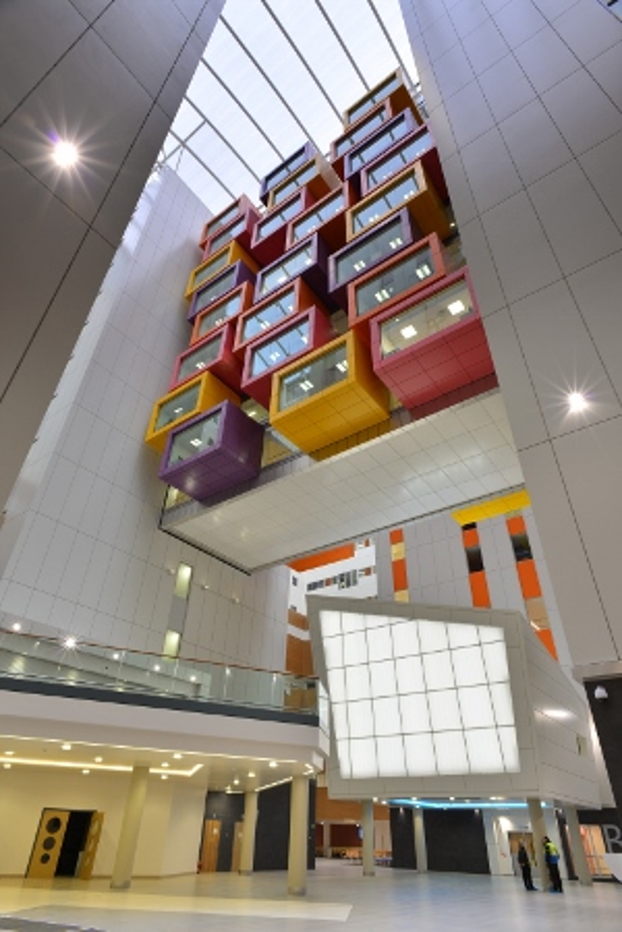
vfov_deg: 84.0
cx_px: 311
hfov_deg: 61.9
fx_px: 518
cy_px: 466
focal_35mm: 20
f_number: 11
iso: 200
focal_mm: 20
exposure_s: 1/5
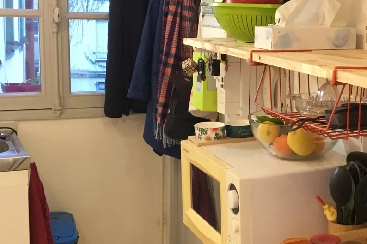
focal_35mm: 65
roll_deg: -1.1
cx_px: 274
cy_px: 111
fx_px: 662
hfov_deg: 30.5
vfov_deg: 20.9
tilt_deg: -9.0
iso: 250
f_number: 2.4
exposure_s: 1/17
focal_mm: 3.3
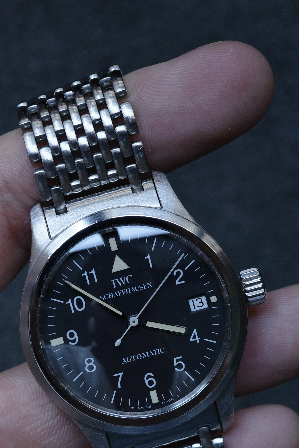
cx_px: 123
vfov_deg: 22.6
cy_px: 339
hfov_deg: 15.4
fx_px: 1109
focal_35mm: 89
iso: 640
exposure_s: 1/25
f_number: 5.6
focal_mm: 26
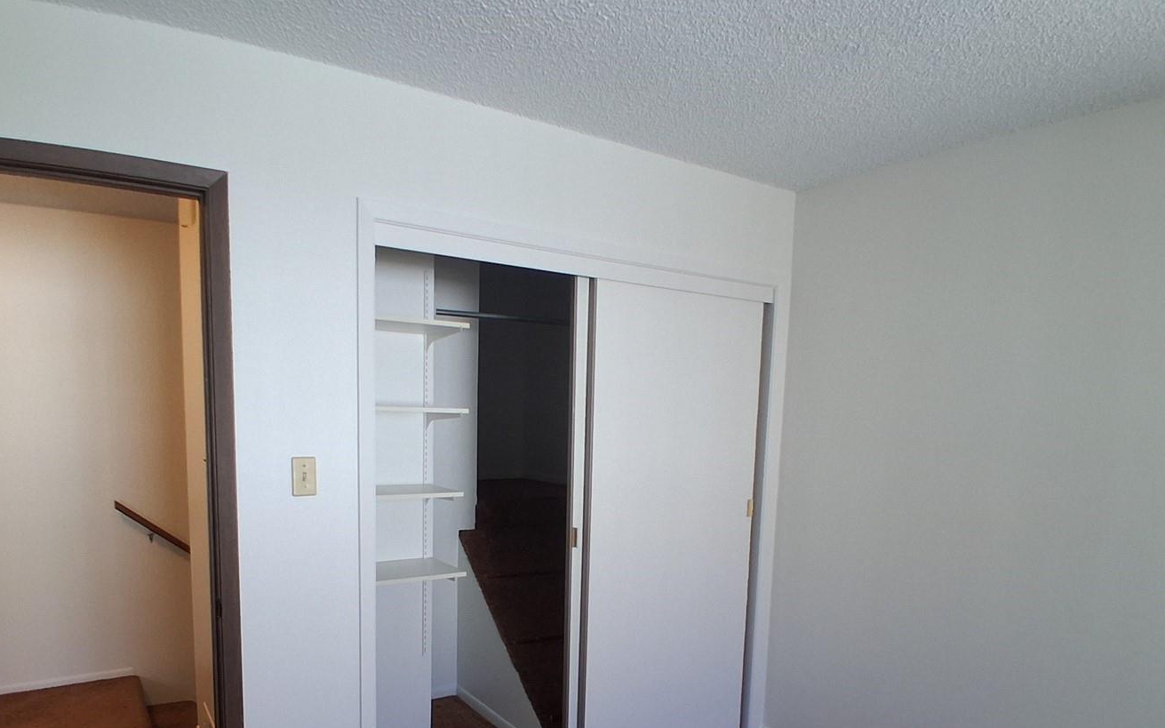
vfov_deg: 53.6
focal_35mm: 22
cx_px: 529
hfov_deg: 79.5
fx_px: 698
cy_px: 502
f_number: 2.2
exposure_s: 1/60
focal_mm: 1.4
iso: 125
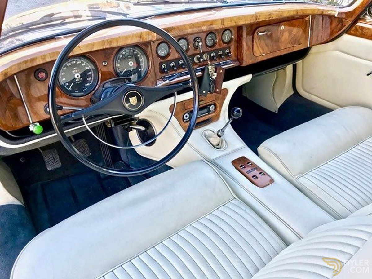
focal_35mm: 28
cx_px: 186
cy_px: 140
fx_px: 301
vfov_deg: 49.7
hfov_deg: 63.4
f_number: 1.8
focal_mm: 3.99
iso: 40
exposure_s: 1/100
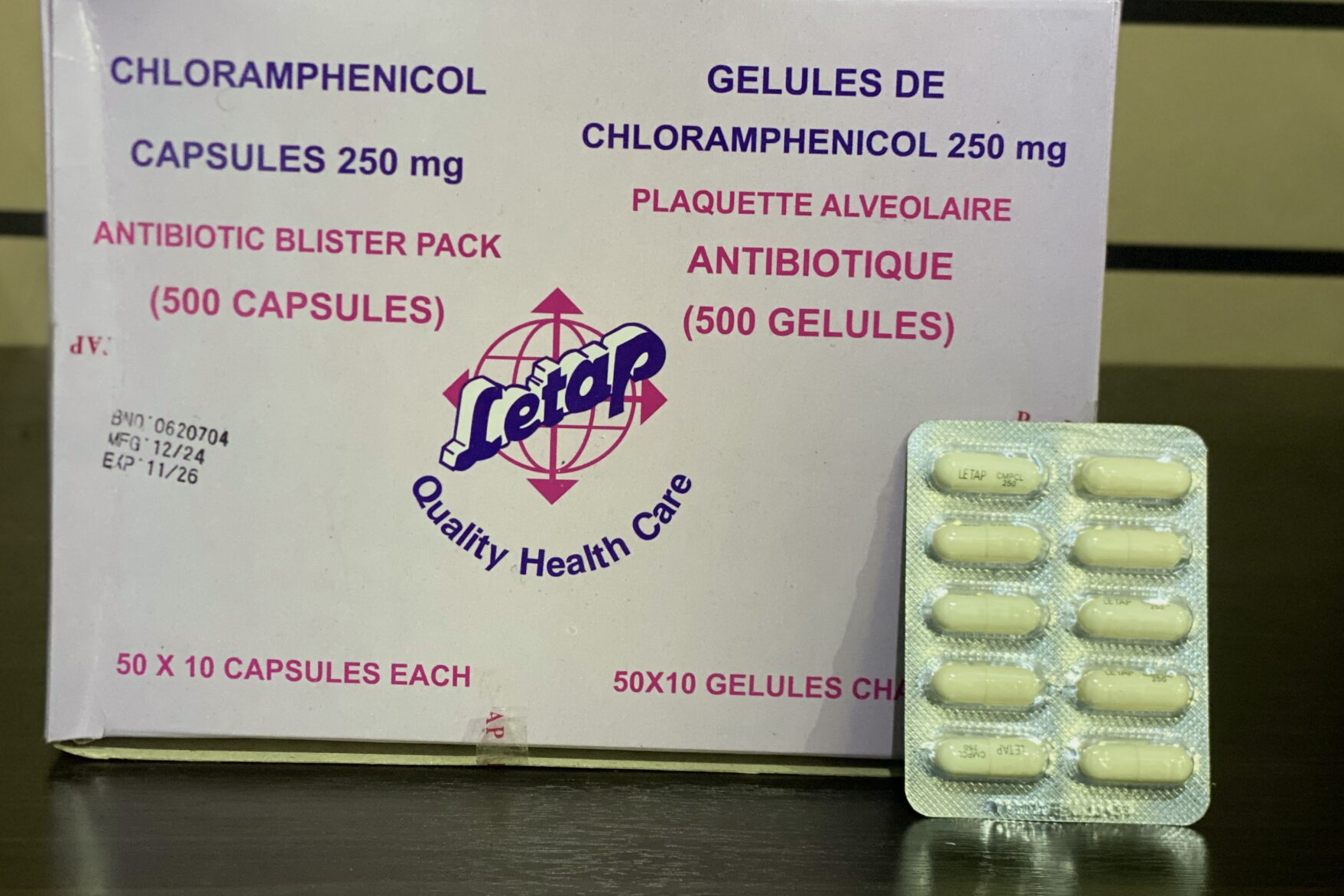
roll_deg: -0.2
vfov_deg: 21.5
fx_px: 2352
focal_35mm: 63
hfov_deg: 31.8
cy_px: 371
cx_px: 576
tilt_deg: -9.9
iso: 320
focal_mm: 6
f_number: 2
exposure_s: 1/33
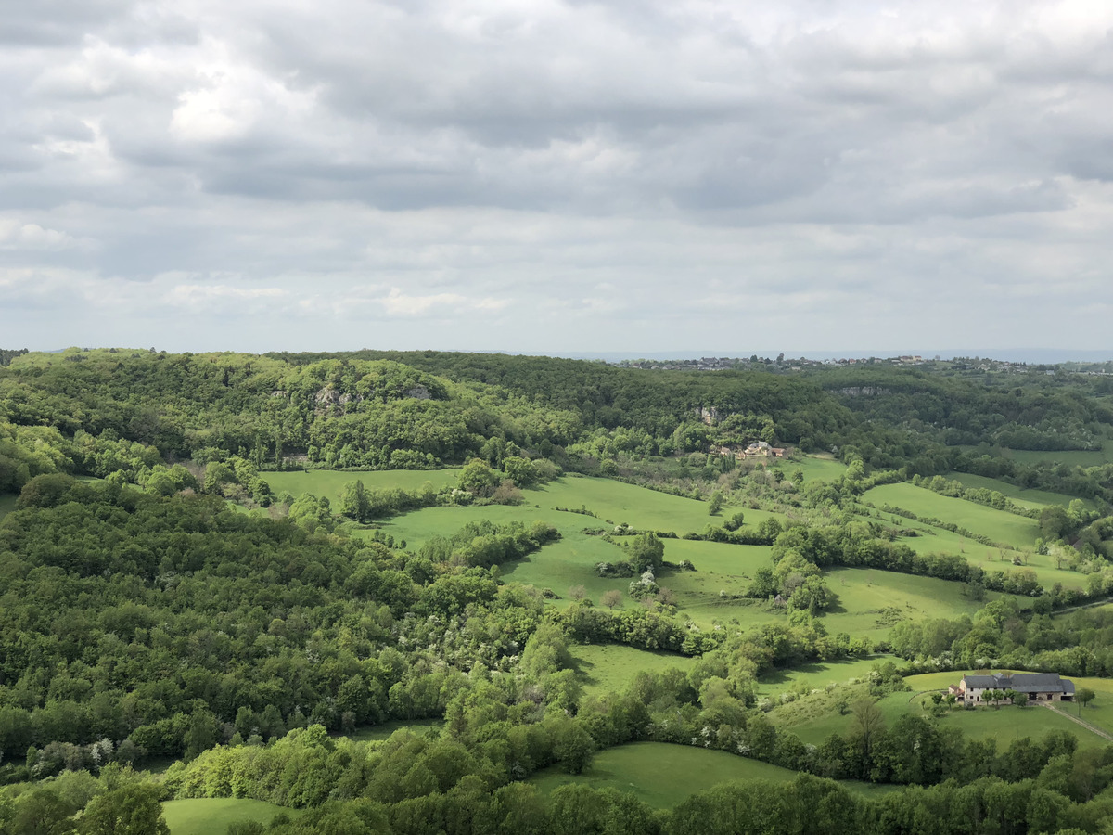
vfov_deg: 28.0
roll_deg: +0.5
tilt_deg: -1.0
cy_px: 418
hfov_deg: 36.8
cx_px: 556
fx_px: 1672
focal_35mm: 52
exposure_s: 1/1230
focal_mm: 6
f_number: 2.4
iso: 16
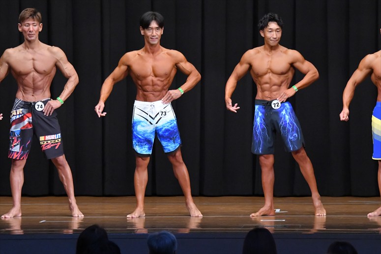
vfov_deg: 6.3
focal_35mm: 217
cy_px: 127
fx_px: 2295
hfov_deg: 9.5
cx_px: 190
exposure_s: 1/400
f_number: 5.6
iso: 8000
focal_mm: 145
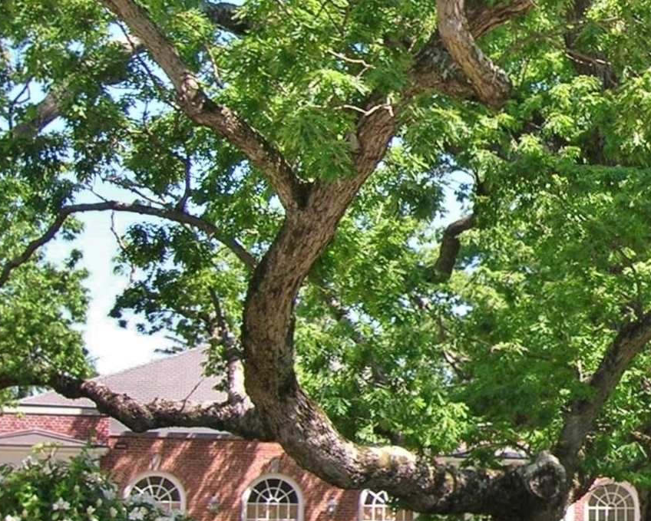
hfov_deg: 20.0
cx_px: 815
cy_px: 186
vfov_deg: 17.2
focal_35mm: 89
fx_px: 1715
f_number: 4.9
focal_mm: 5.7
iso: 50
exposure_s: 1/99.1
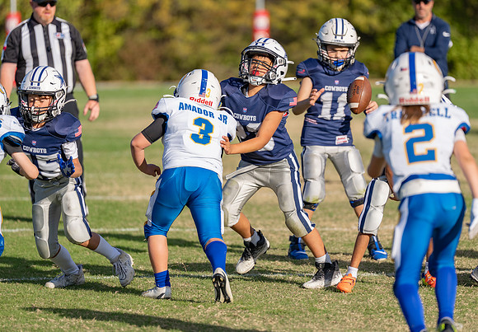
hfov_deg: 8.4
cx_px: 273
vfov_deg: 5.8
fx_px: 3268
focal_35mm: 243
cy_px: 149
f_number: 2.8
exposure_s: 1/2000
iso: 100
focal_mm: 200
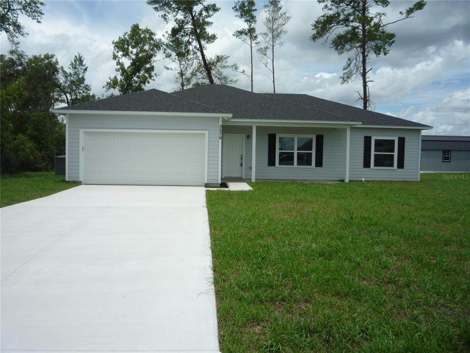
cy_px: 176
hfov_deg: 60.0
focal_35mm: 30
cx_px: 235
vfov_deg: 46.8
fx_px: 407
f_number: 5.6
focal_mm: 5.2
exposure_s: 1/640
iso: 100
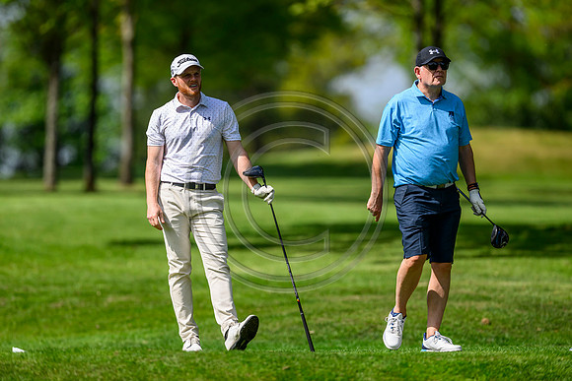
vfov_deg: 3.4
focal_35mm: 400
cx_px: 286
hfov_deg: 5.2
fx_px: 6357
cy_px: 190
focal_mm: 400
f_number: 3.5
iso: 500
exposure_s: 1/6400
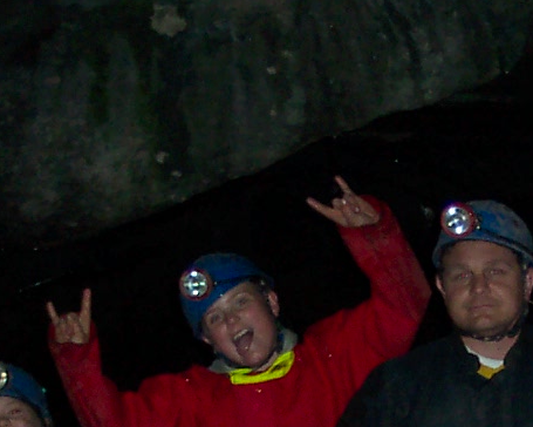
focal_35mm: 141
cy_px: 577
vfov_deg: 10.7
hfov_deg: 13.5
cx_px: 478
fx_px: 2224
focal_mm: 8
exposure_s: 1/30
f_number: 2.8
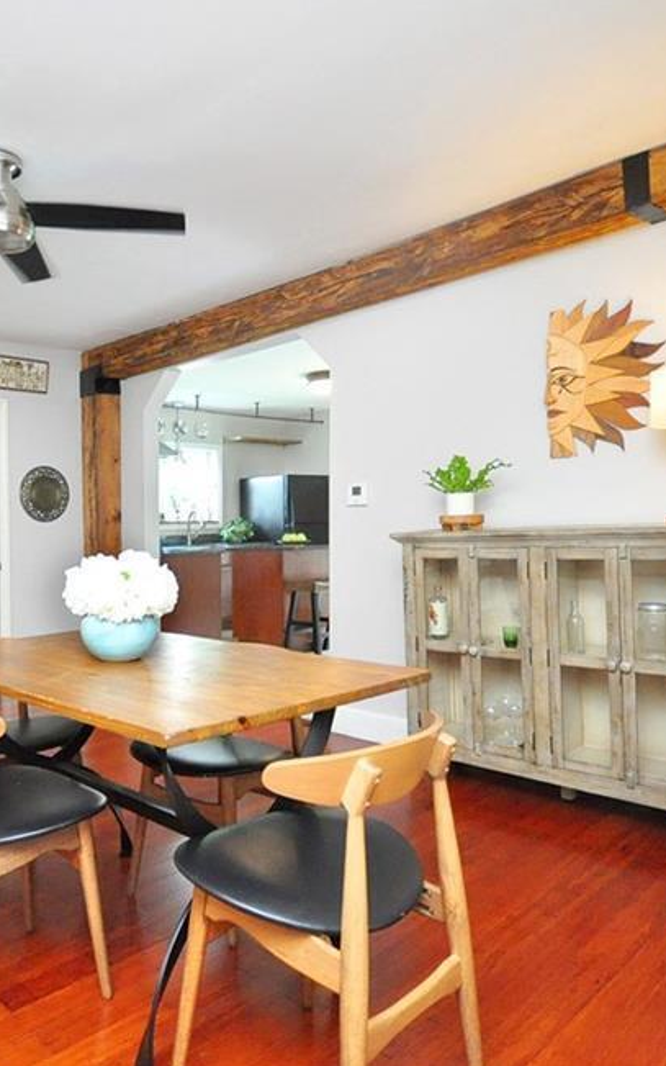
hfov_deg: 49.1
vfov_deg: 74.8
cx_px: 167
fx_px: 697
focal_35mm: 24
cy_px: 515
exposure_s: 1/80
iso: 2500
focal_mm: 10
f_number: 4
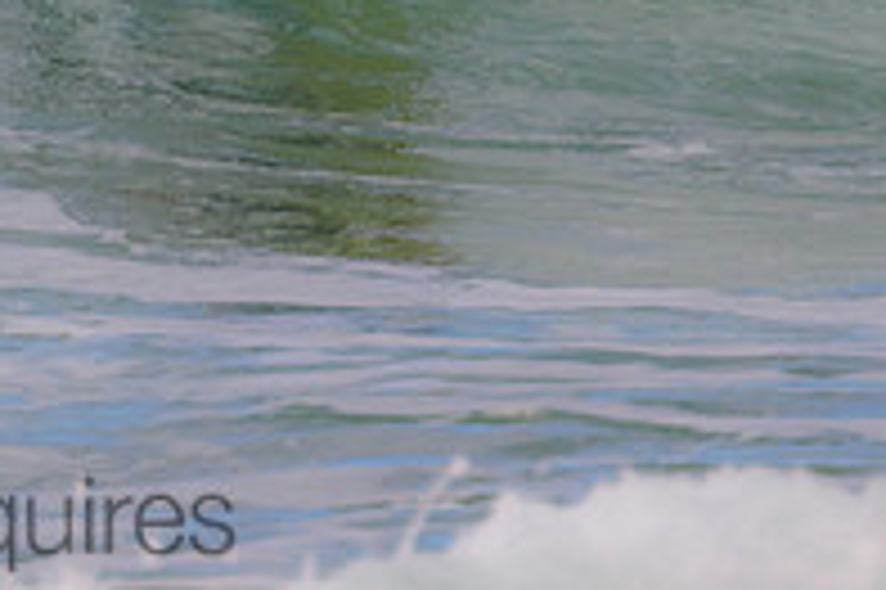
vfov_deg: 0.6
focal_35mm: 2355
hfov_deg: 0.9
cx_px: -112
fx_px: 57909
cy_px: -232
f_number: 11
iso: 1100
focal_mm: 800
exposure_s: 1/1250
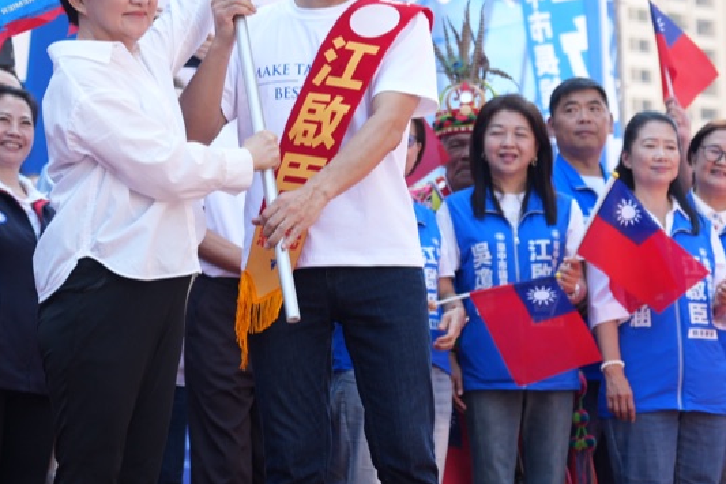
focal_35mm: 147
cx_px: 227
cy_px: 115
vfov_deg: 9.3
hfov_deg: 13.9
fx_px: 2963
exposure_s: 1/400
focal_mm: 49
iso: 160
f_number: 2.8
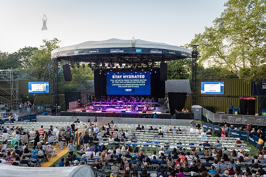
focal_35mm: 27
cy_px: 88
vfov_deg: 48.0
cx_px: 133
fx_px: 200
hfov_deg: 67.4
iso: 4000
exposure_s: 1/640
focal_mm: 27
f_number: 3.5
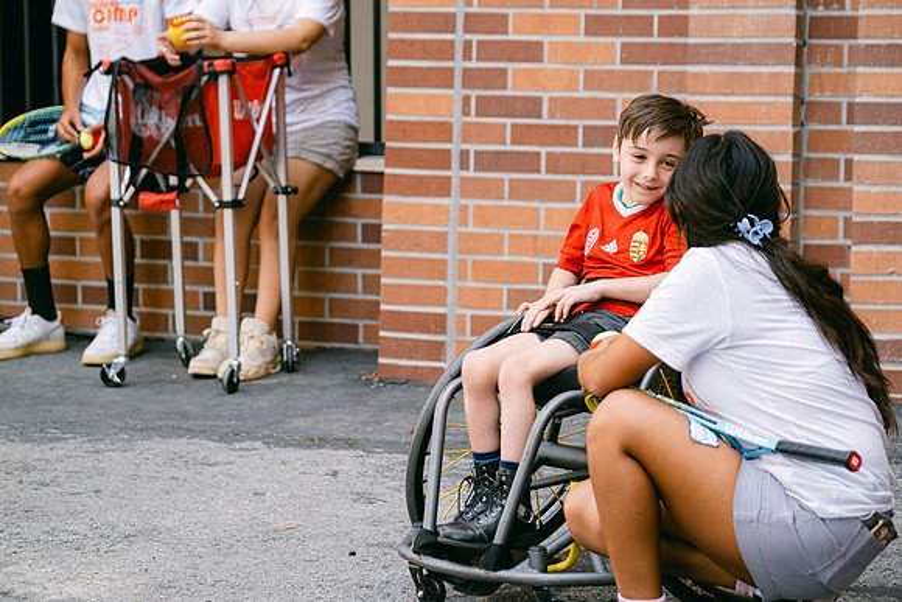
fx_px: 2807
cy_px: 301
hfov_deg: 18.3
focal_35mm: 112
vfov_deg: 12.2
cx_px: 451
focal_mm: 74.4
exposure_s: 1/125
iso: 160
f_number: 2.8
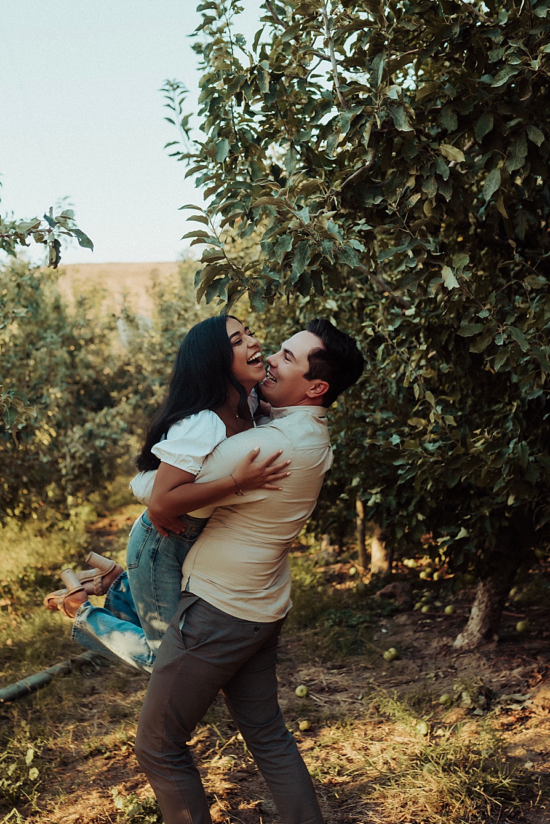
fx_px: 1076
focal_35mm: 47
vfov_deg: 41.9
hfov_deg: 28.6
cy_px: 403
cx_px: 233
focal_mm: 35
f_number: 2.5
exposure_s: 1/400
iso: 160
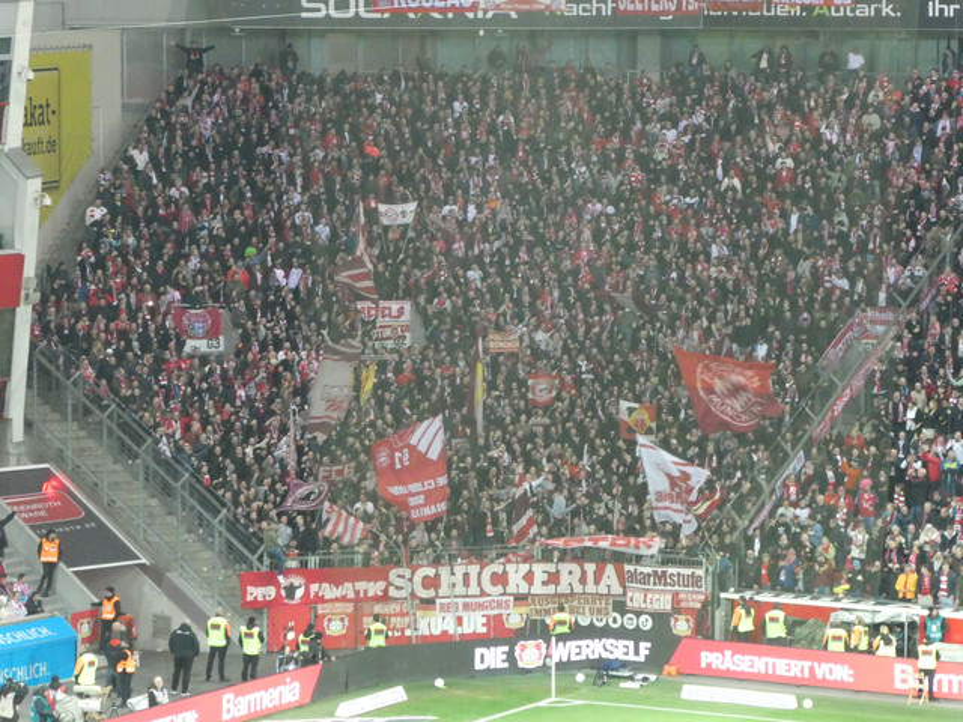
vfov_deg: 9.3
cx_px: 482
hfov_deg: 12.3
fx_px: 4451
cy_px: 361
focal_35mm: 160
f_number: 5.5
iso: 1600
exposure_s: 1/60
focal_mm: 28.7
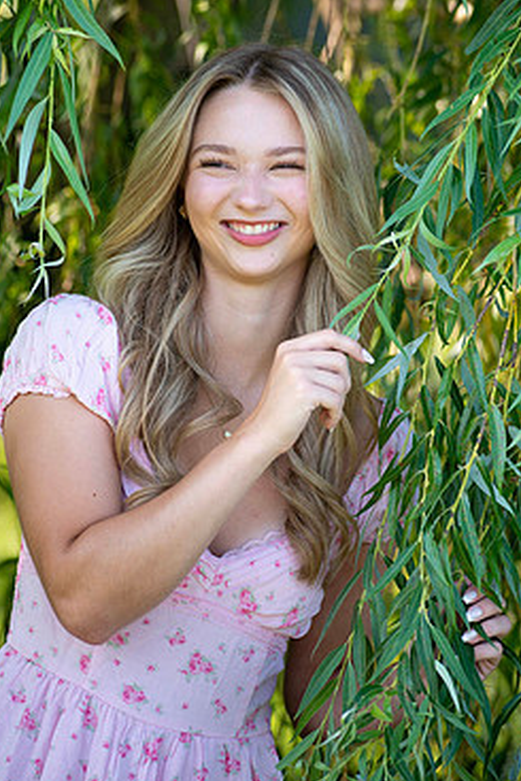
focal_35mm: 147
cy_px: 404
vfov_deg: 14.0
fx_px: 3188
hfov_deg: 9.3
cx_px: 257
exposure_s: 1/320
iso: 160
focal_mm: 120
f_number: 4
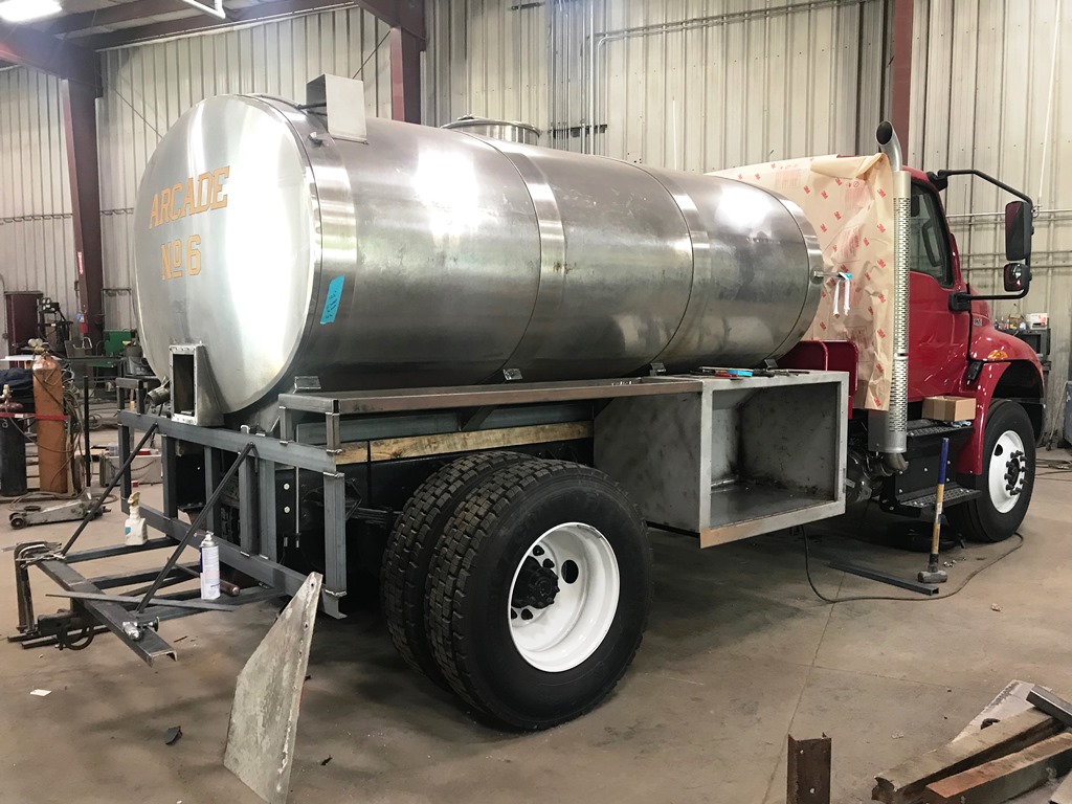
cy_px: 402
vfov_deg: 49.7
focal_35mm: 28
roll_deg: +0.4
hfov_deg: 63.4
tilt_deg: -4.2
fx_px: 867
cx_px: 536
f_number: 1.8
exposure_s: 1/15
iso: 40
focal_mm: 3.99
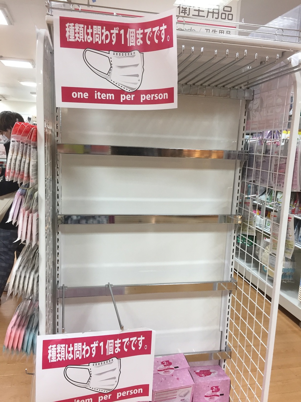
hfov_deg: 48.2
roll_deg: -1.9
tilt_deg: -10.3
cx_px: 150
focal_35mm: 29
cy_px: 201
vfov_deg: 61.7
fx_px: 336
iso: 40
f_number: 2.2
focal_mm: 4.15
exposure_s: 1/30
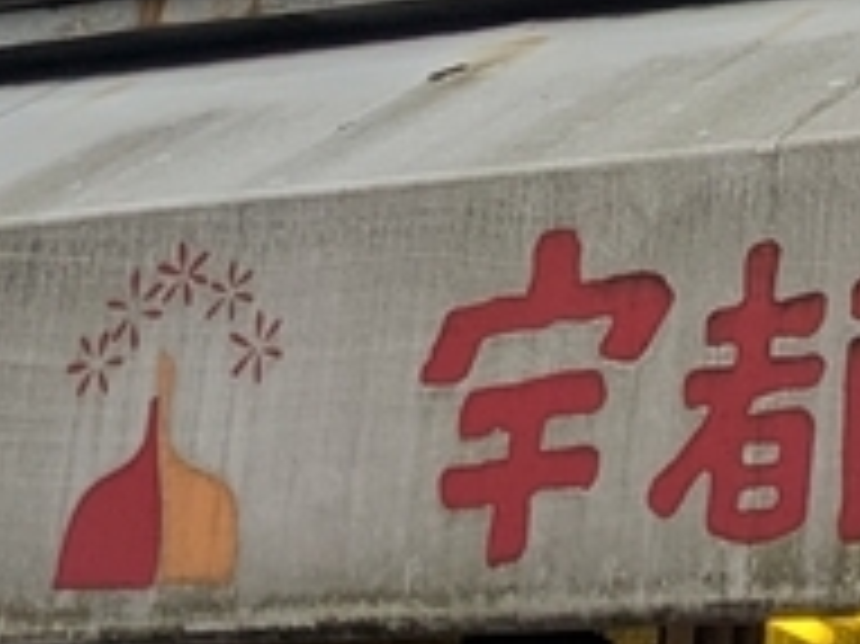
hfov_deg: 12.4
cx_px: 878
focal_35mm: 157
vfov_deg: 8.5
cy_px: -1007
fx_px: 3898
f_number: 1.89
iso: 46
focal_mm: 5.43
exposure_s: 1/345
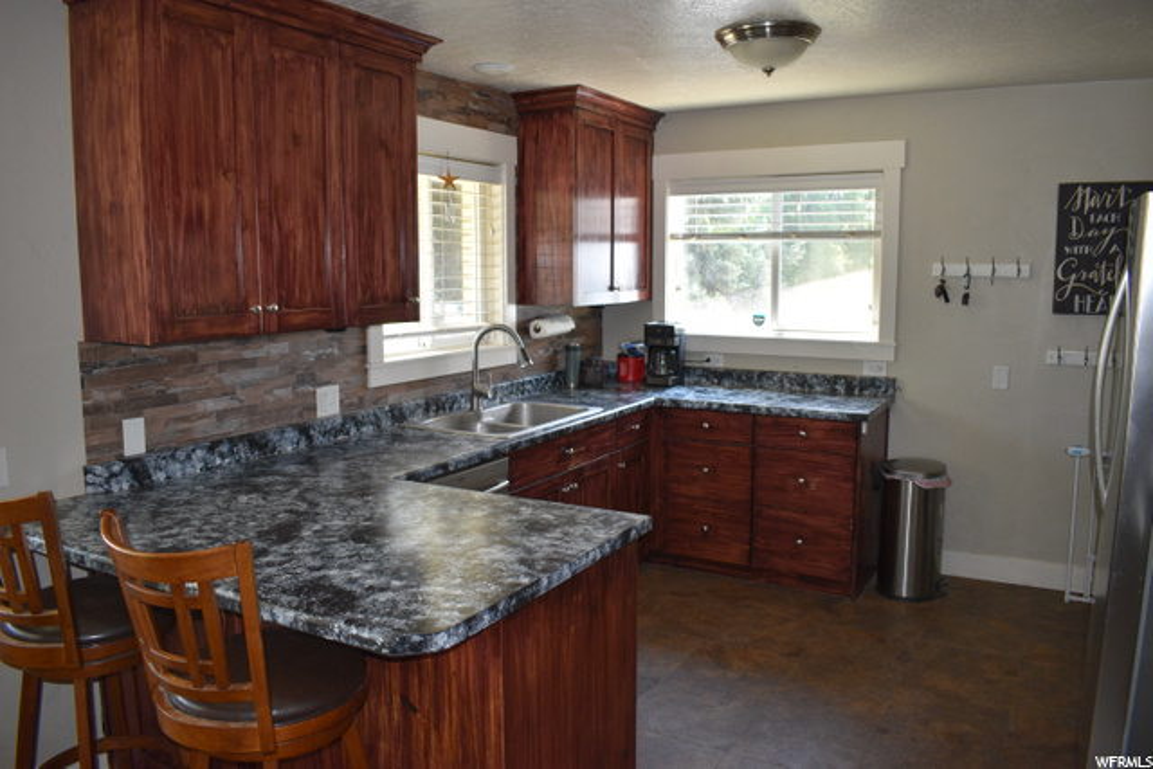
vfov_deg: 48.0
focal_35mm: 27
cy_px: 384
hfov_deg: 67.4
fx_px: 865
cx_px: 576
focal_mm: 18
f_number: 3.5
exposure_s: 1/125
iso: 800
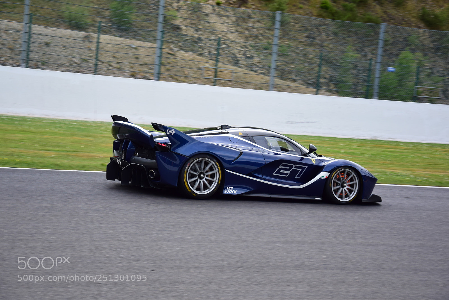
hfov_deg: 23.4
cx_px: 224
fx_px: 1085
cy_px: 150
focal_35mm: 87
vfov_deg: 15.7
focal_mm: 58
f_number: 5.6
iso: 400
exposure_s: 1/800
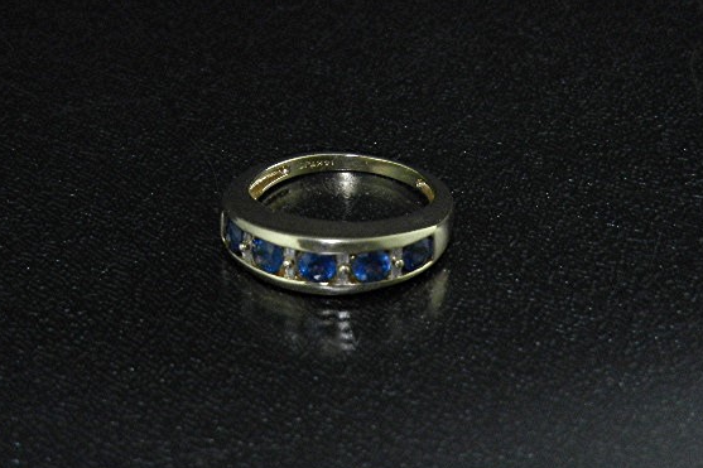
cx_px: 332
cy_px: 219
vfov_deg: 14.9
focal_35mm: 92
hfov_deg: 22.1
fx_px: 1796
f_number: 8.6
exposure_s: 1/30
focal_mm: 13.9
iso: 800
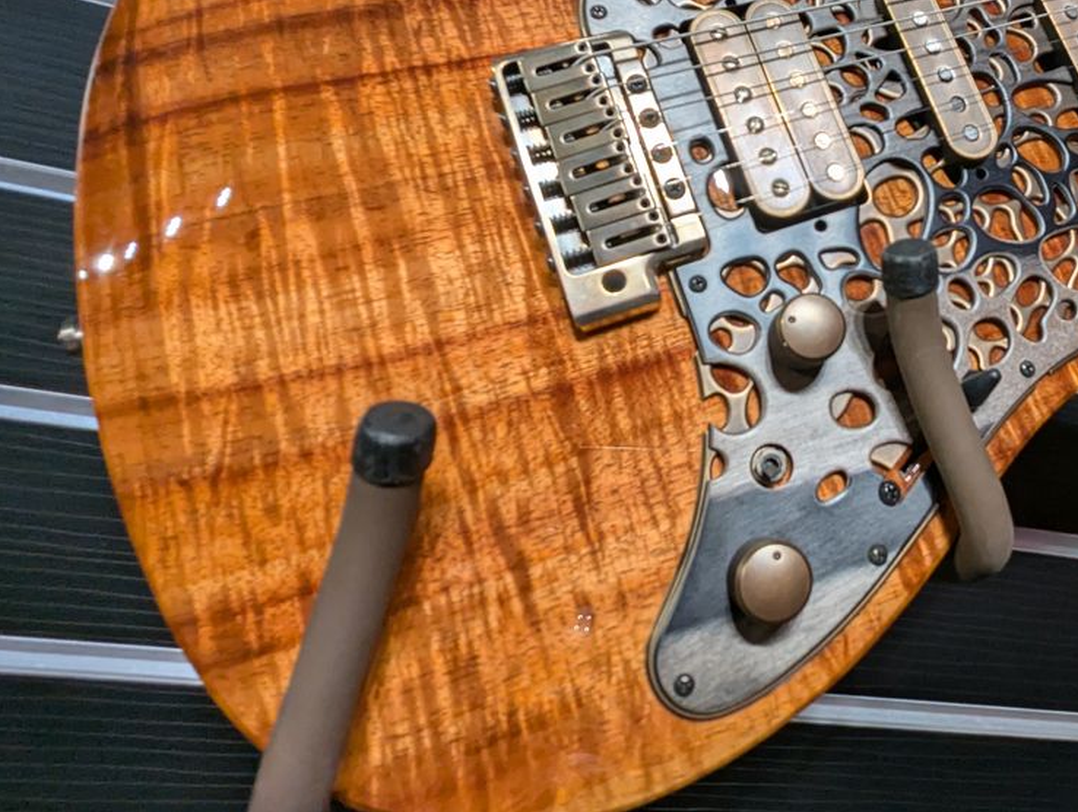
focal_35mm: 26
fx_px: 811
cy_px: 235
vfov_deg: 51.6
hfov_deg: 62.8
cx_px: 825
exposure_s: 1/54.5
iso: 189
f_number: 2.2
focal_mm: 2.35
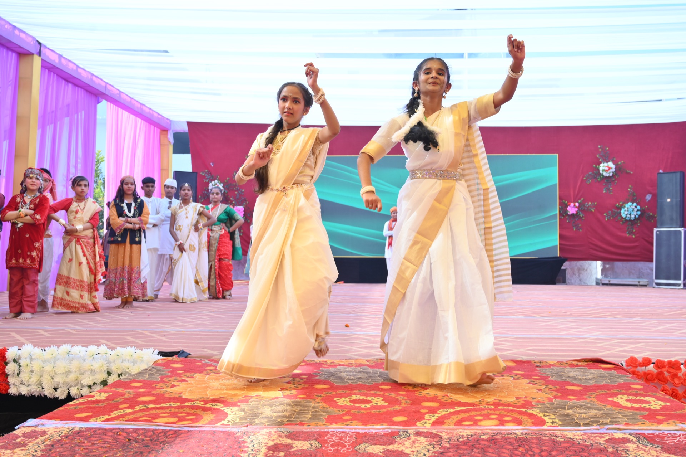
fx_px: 666
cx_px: 343
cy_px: 228
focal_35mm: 35
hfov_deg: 54.5
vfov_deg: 37.8
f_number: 5.6
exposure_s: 1/200
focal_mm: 35
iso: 125
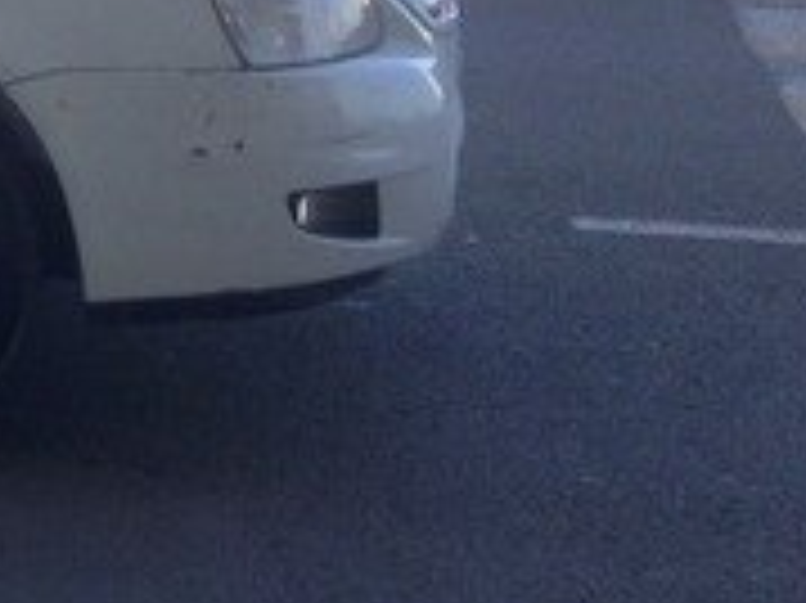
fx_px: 2839
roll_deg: +1.9
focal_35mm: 122
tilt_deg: -12.8
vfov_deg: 12.1
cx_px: -567
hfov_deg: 14.5
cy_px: 205
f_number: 2.4
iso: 50
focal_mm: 4.12
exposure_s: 1/335
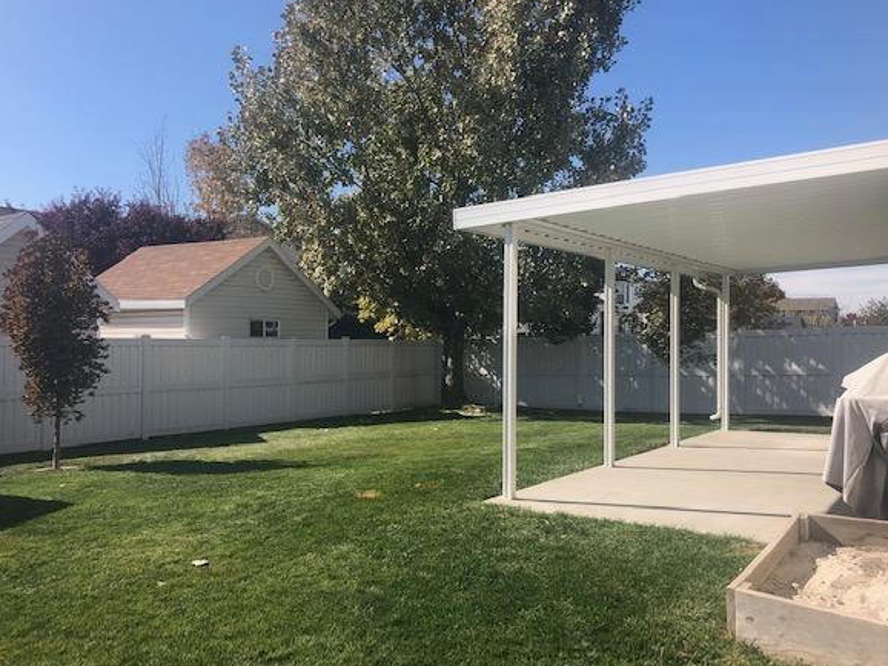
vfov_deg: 45.5
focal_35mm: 31
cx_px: 415
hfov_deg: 58.3
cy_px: 321
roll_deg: +0.3
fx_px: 796
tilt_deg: +1.1
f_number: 1.8
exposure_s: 1/1656
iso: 20
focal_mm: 3.99
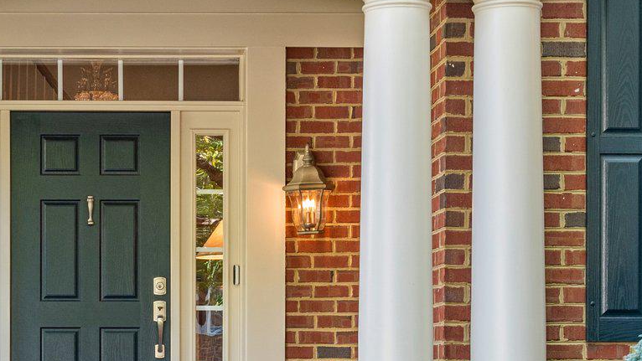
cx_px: 100
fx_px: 1668
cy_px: 351
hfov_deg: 21.4
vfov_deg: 12.2
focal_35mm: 98
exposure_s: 1/50
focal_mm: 35
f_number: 8
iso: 400
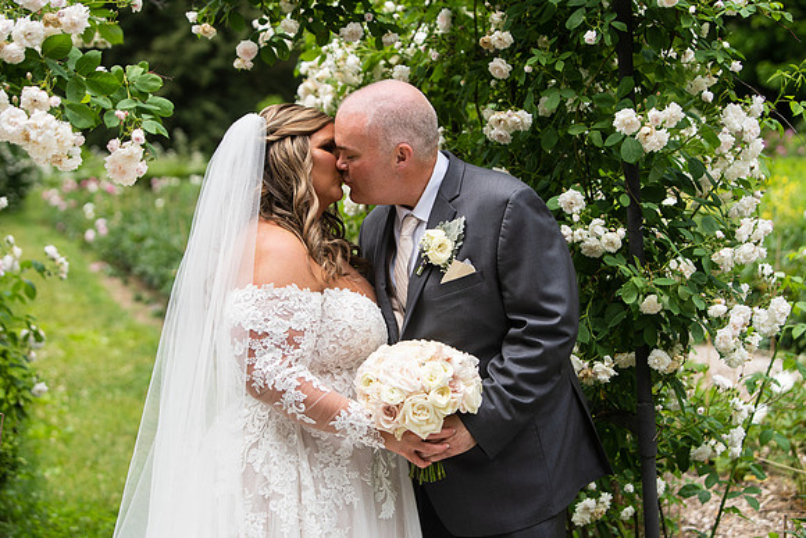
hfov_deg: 27.0
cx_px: 403
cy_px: 269
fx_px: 1679
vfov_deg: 18.2
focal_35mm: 75
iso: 200
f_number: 4
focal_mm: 75
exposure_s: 1/1000
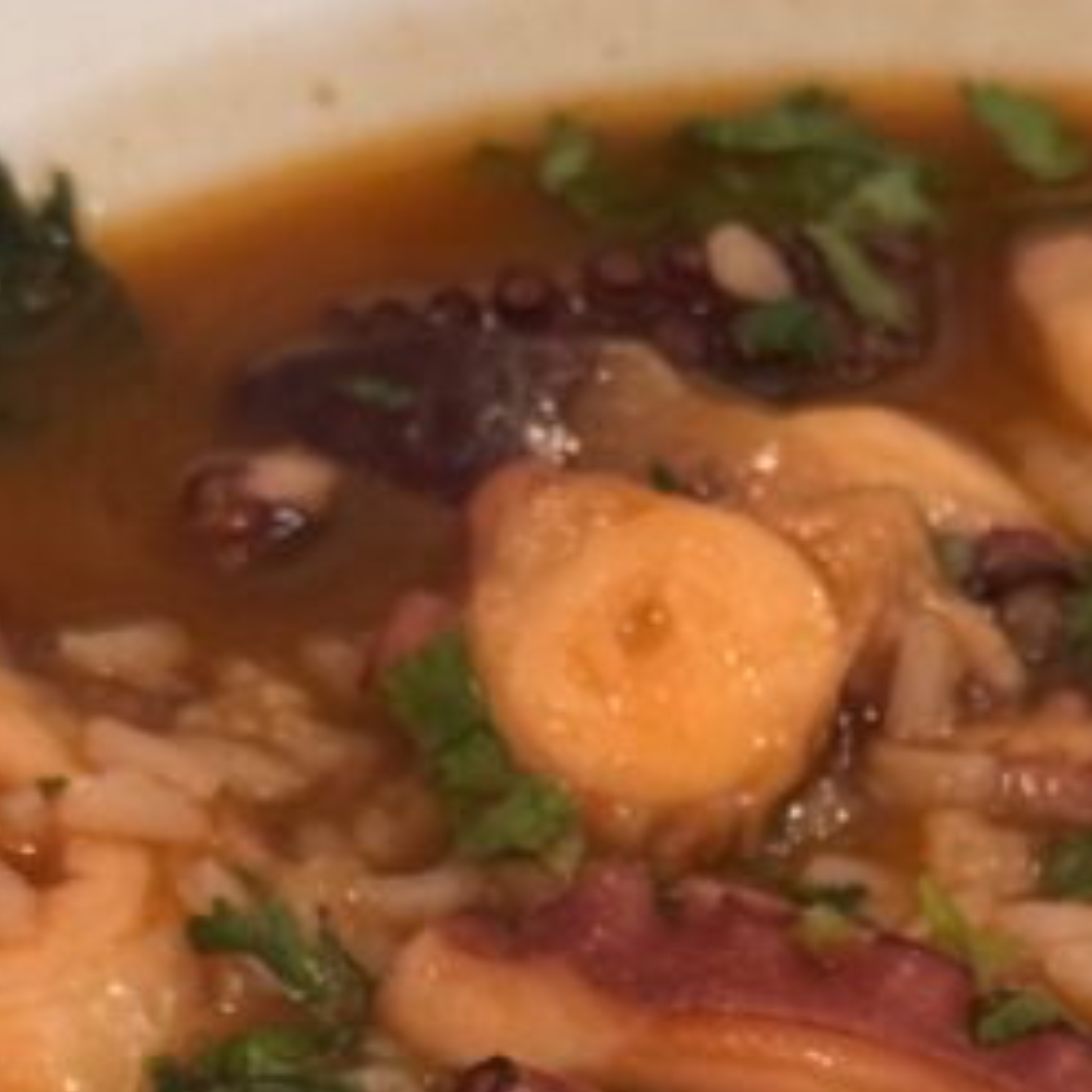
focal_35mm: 176
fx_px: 6282
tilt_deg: -48.6
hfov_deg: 9.9
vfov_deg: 9.7
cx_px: 1132
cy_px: 1481
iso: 160
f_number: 1.78
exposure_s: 1/50
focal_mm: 6.76
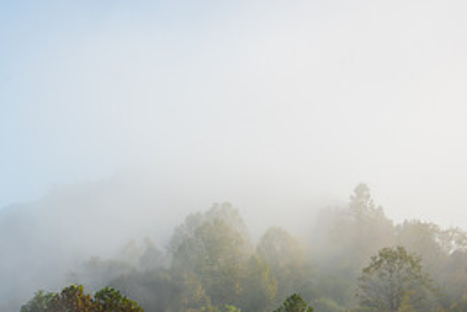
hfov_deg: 17.3
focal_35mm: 118
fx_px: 1532
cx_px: 137
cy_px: 343
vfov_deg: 11.5
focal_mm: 52
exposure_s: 1/100
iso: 64
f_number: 11
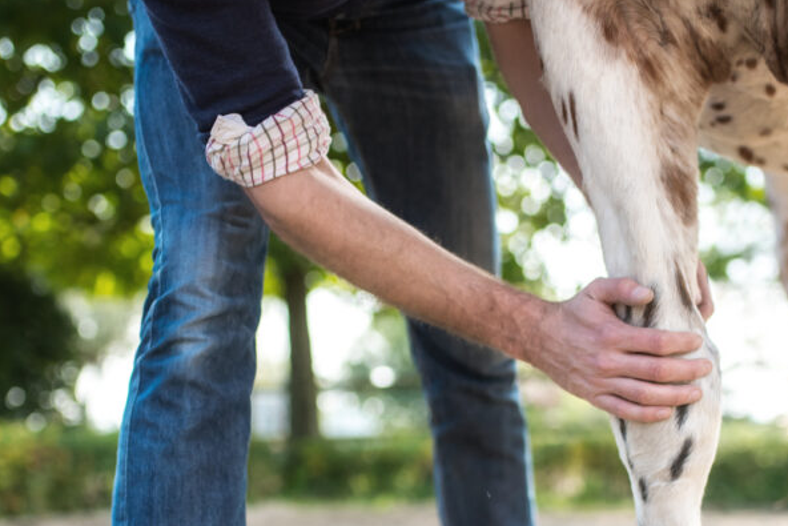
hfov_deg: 28.4
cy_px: 487
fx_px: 1554
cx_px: 457
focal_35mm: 71
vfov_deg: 18.8
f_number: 1.8
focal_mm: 35
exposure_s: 1/4000
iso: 280
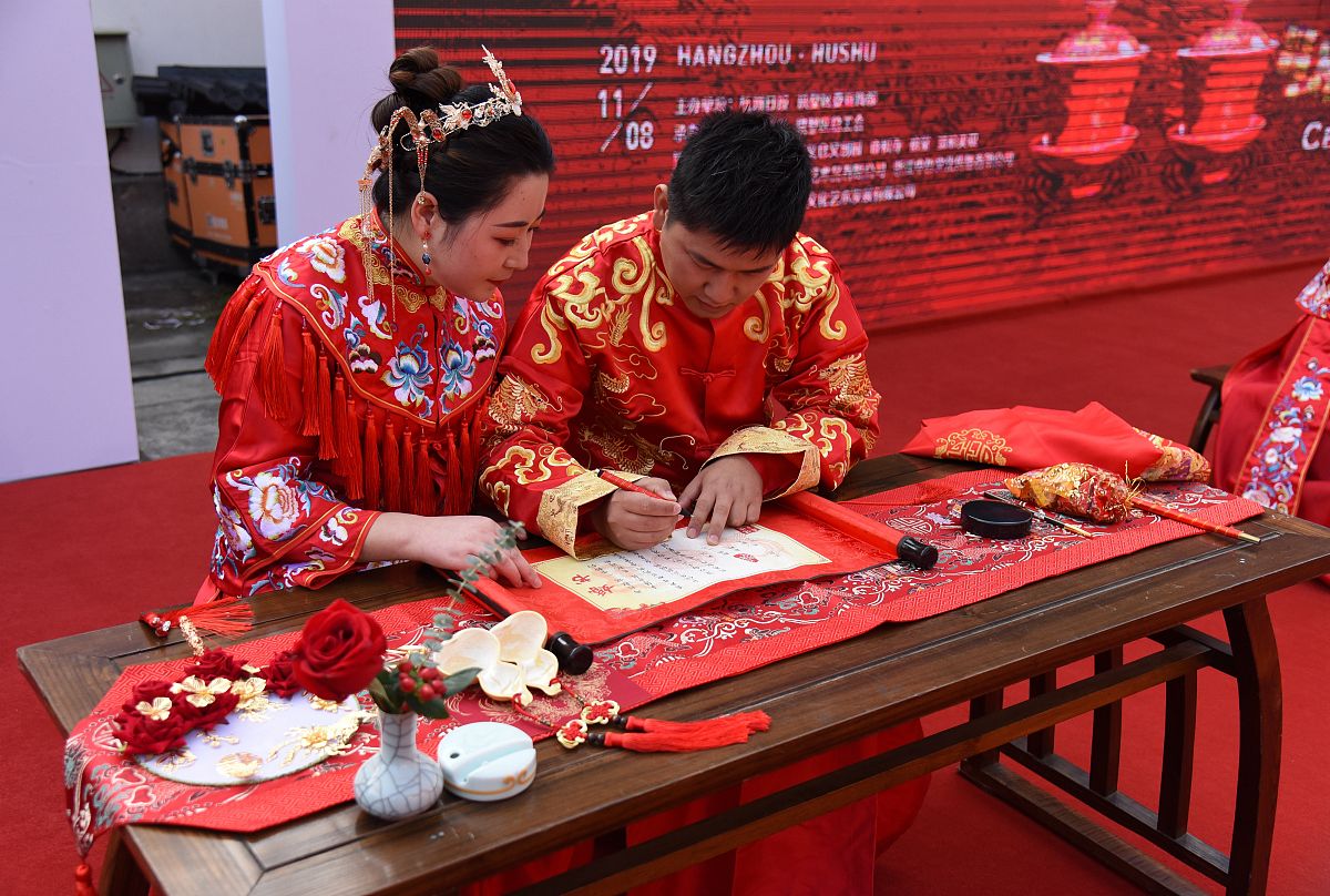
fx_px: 1408
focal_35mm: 38
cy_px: 448
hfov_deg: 50.6
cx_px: 665
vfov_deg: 35.3
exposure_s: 1/2500
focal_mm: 38
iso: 1250
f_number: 4.5
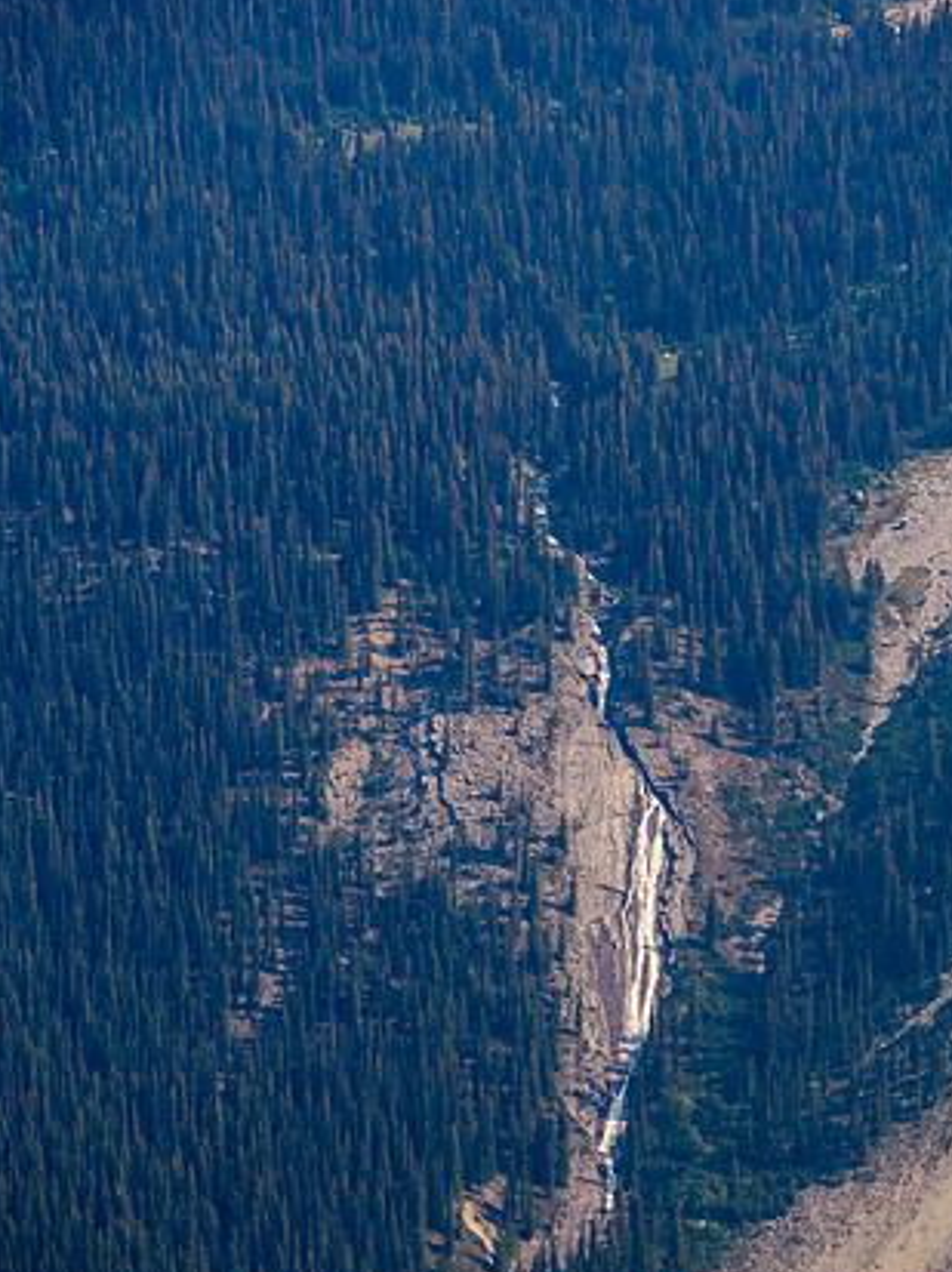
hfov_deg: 4.5
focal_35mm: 327
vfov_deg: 6.1
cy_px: 681
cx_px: 507
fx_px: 12009
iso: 500
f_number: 8
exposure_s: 1/320
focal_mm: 150
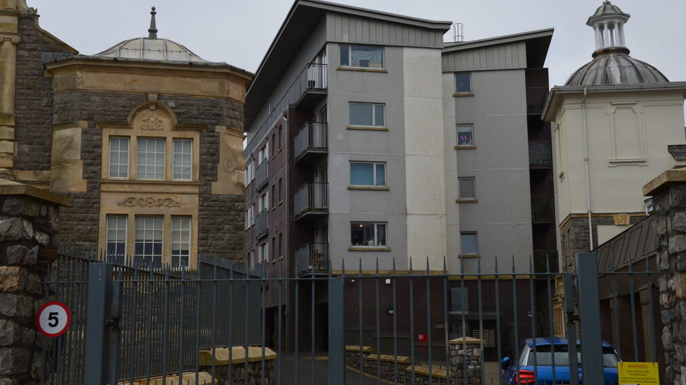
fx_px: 927
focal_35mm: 51
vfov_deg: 23.5
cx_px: 347
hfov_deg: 40.6
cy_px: 159
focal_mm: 32
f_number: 10
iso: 400
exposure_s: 1/250
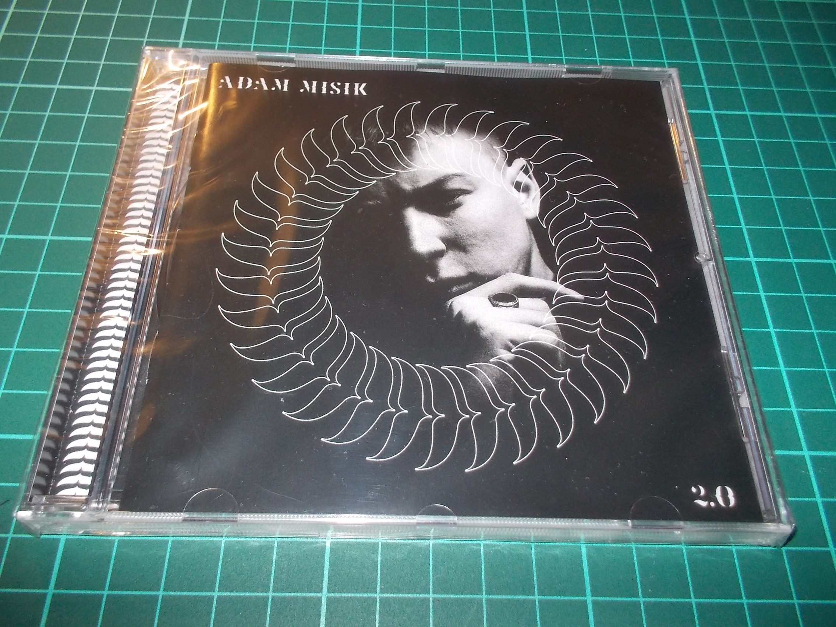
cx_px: 418
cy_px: 314
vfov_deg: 48.2
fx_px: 700
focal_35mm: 29
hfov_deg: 61.7
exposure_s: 1/30
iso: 200
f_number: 3.3
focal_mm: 4.1
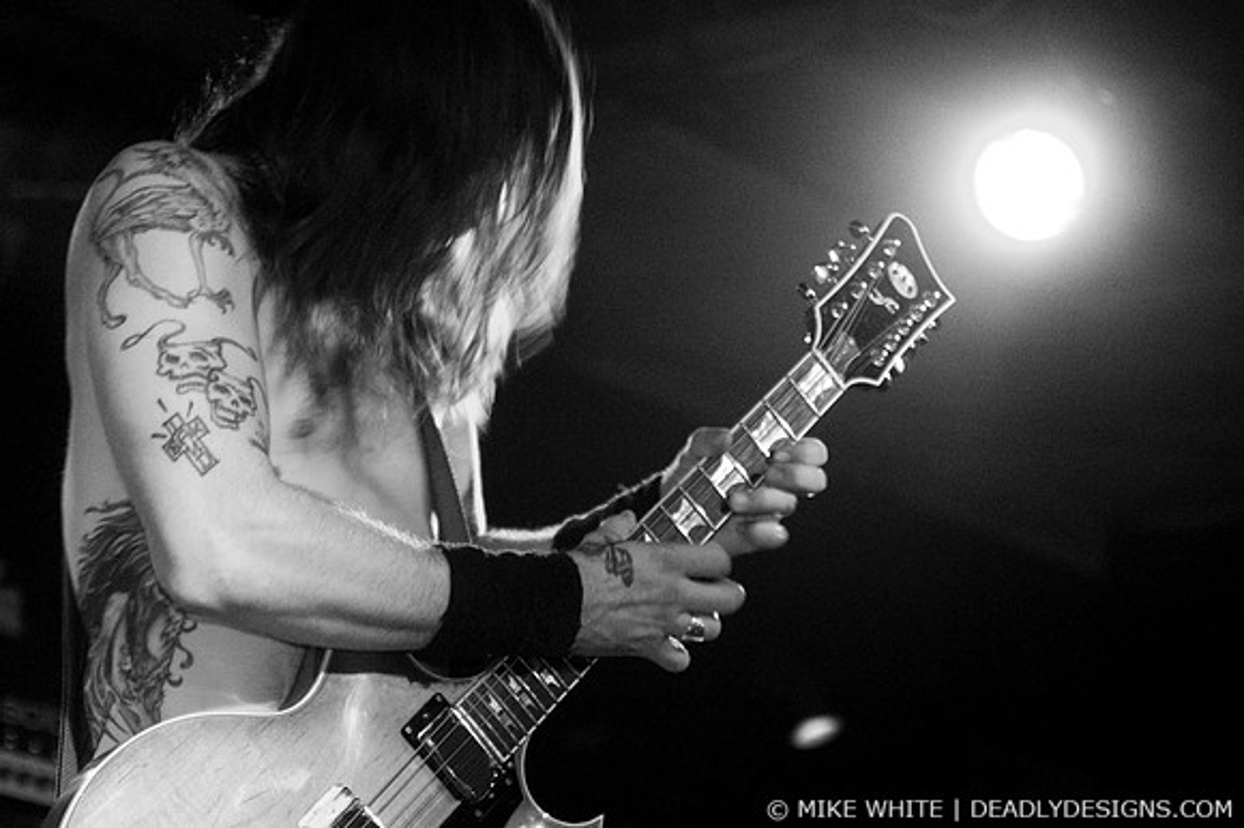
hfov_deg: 19.5
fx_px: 3626
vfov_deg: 13.0
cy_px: 414
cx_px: 622
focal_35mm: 105
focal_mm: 70
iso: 800
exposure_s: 1/40
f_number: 2.8
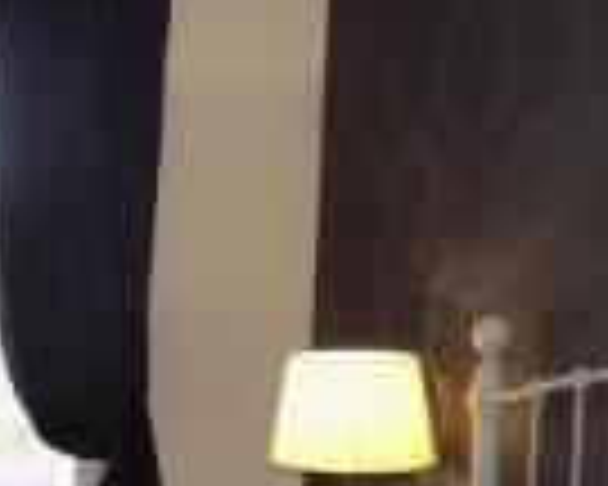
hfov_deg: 18.2
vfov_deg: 15.7
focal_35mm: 97
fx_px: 1745
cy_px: 430
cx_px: -223
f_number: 3.1
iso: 250
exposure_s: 1/30
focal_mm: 4
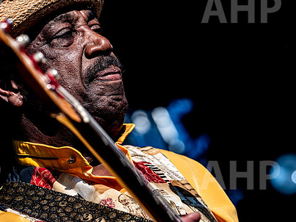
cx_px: 101
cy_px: 96
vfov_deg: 6.2
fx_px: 2060
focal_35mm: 241
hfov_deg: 8.2
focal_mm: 140
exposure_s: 1/2000
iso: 360
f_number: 5
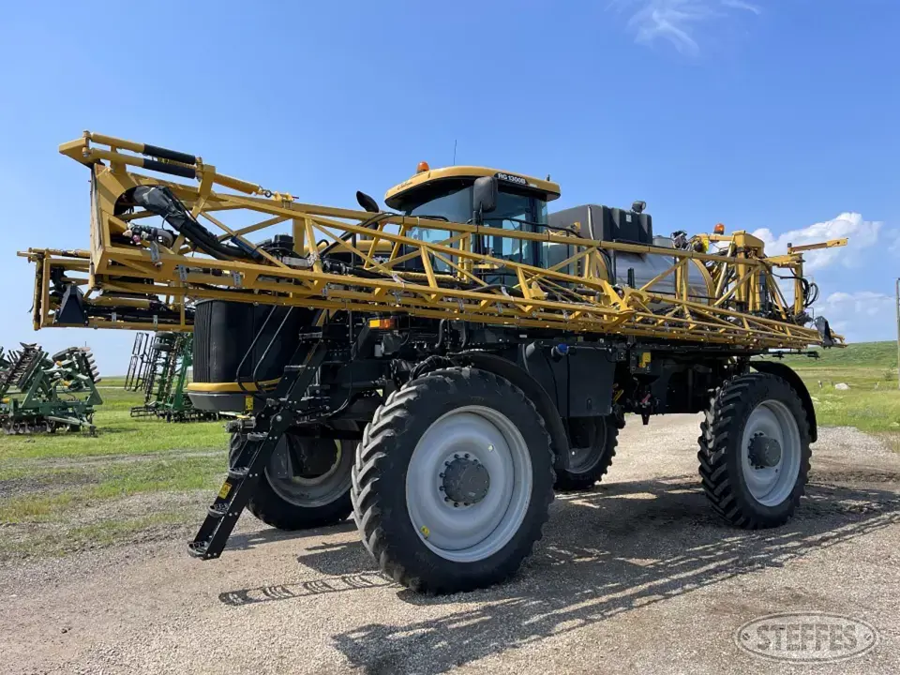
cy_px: 338
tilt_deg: +7.0
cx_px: 450
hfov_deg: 67.3
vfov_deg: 53.1
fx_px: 676
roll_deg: -0.1
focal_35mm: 26
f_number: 1.6
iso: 32
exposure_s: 1/2288
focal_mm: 5.1
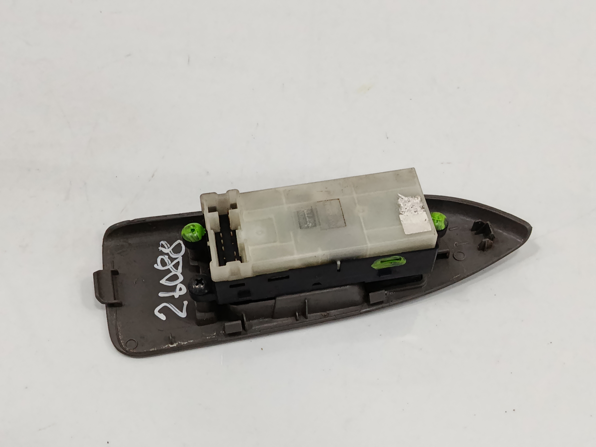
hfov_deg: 40.4
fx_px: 809
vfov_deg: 30.9
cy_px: 224
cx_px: 298
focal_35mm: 47
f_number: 1.7
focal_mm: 5.24
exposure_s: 1/100
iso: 848
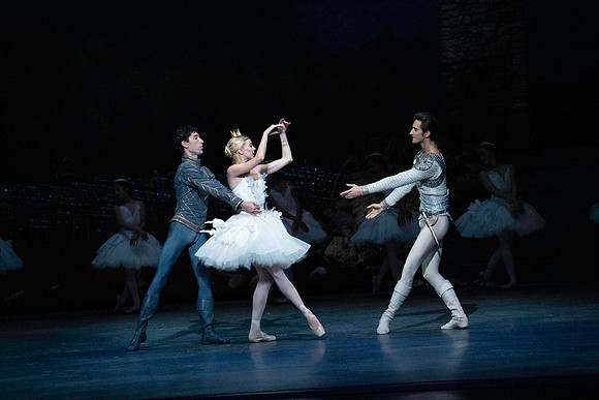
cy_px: 200
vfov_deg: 7.1
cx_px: 300
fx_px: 3229
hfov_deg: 10.6
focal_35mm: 194
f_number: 5
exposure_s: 1/400
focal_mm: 194
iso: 25600
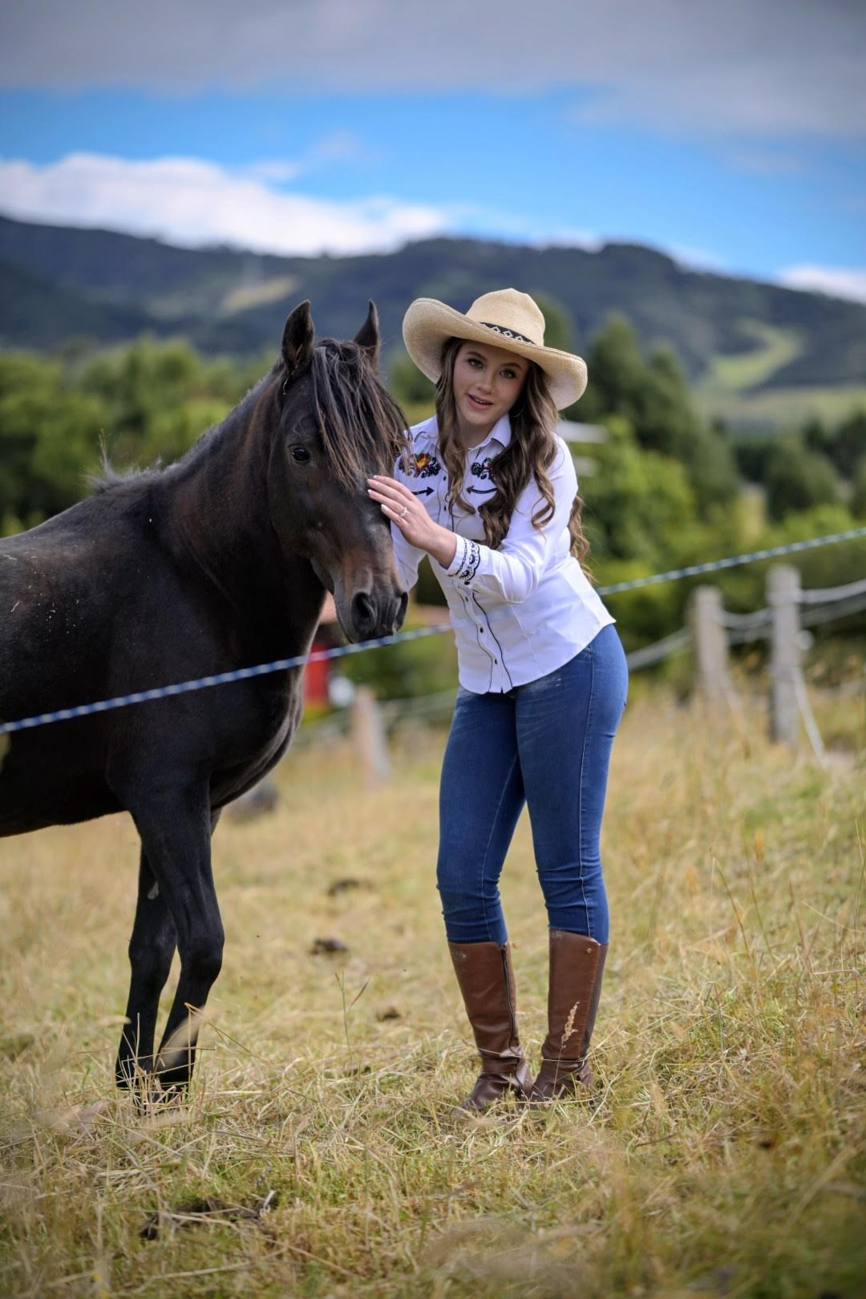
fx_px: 3067
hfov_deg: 16.1
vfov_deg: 23.9
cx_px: 433
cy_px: 650
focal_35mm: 85
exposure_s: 1/4000
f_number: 1.8
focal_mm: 85
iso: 80
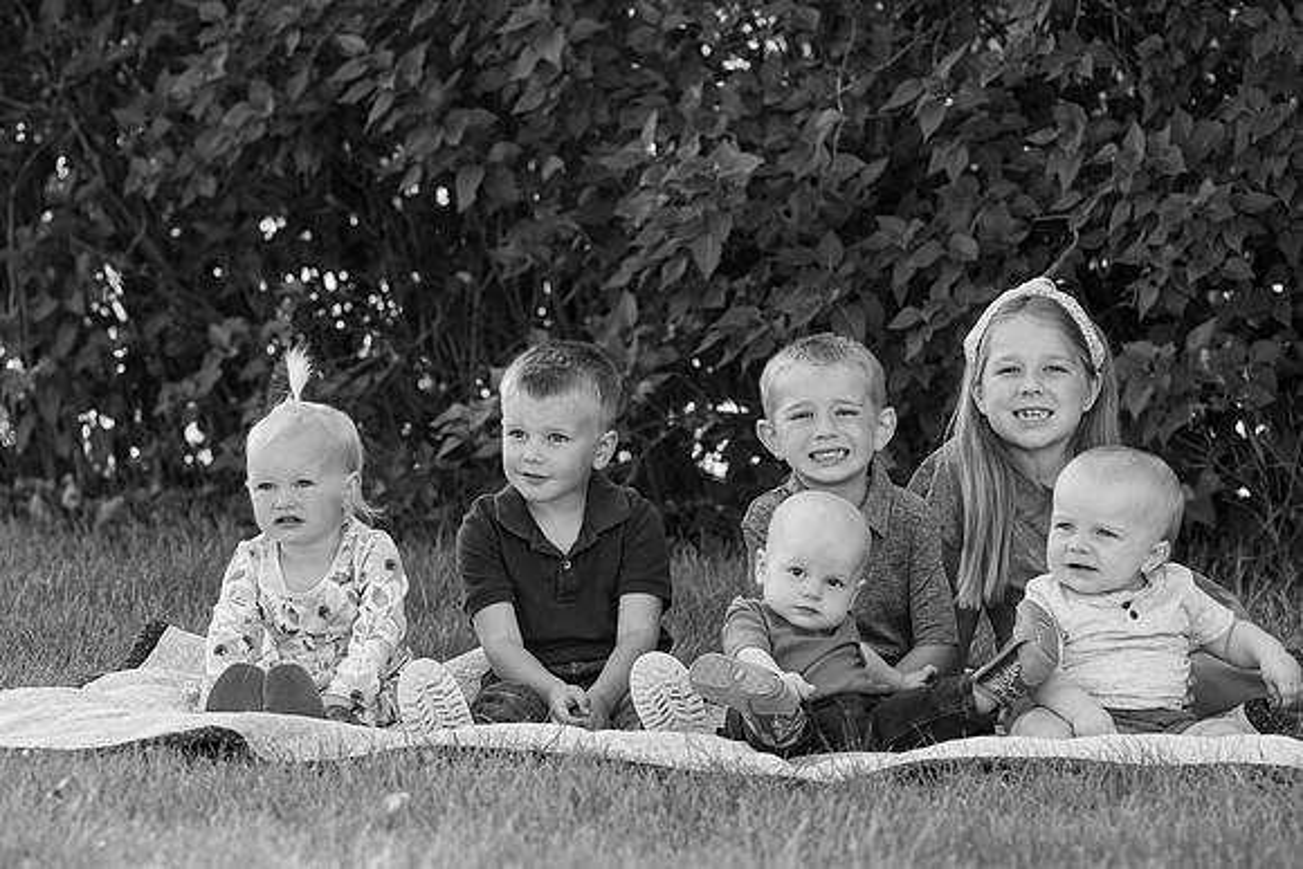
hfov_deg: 13.2
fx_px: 5611
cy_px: 434
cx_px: 652
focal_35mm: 155
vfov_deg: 8.9
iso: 500
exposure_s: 1/200
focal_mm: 155
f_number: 6.3
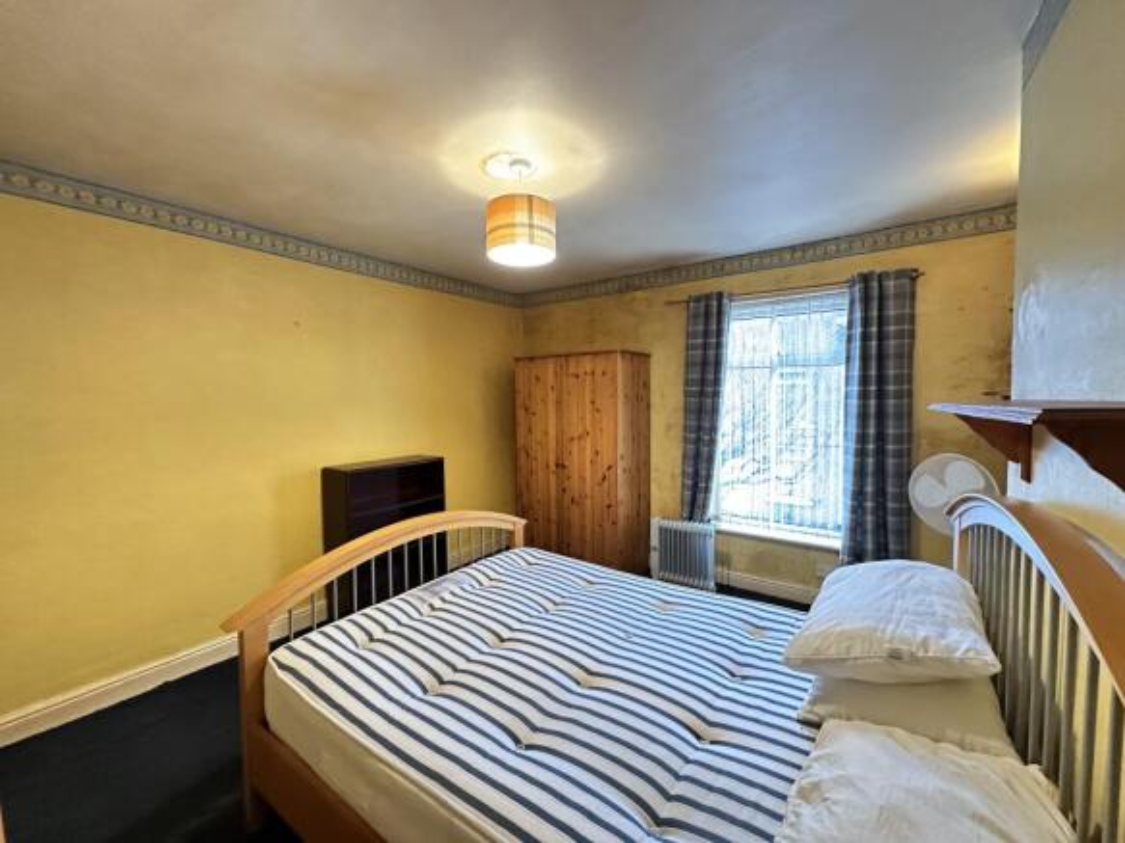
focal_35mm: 14
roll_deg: +1.4
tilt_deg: -3.2
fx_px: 455
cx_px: 562
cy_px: 422
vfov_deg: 85.7
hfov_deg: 102.1
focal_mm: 2.22
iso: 800
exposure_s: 1/34
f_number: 2.2
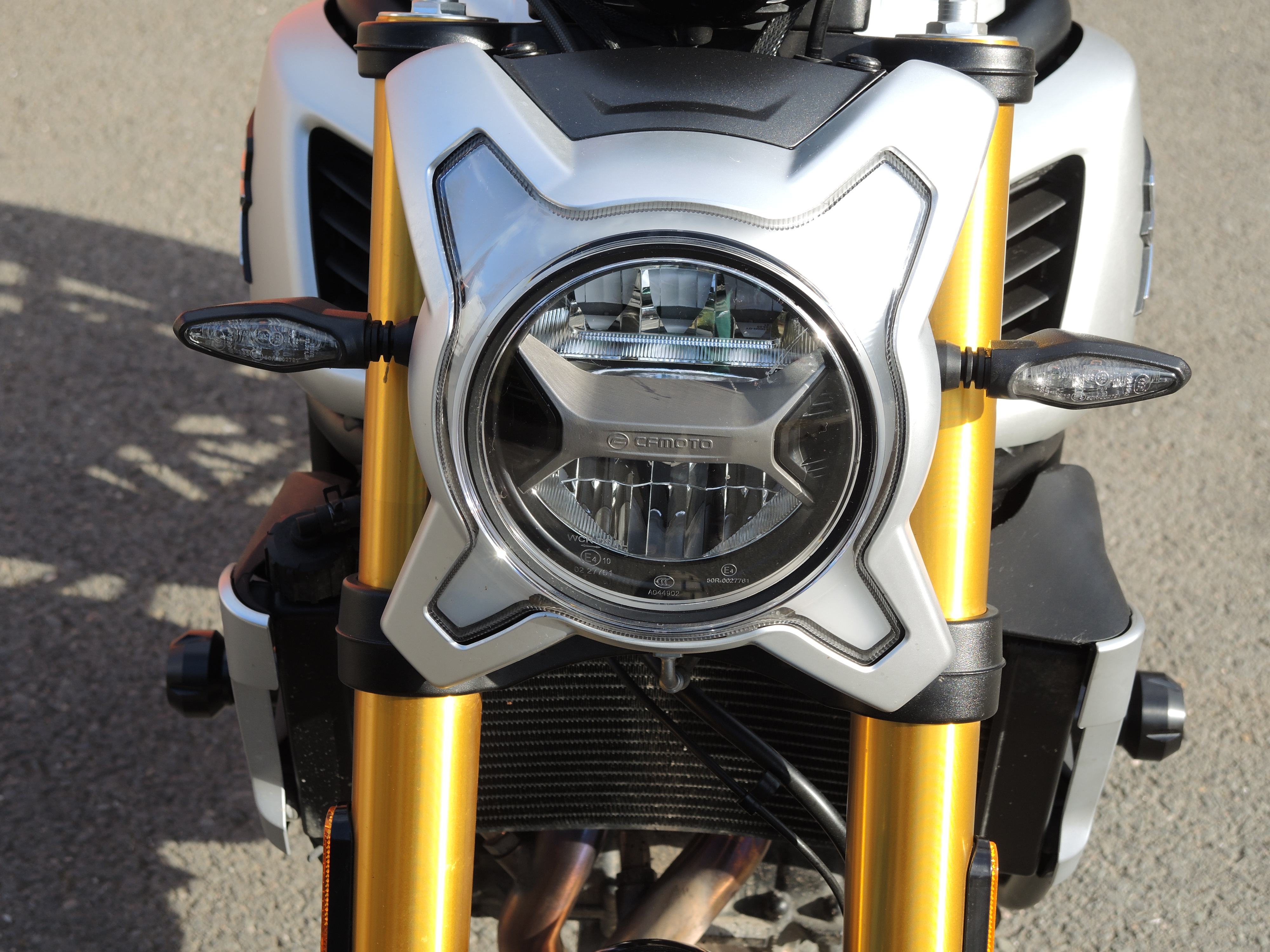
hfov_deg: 26.3
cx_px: 635
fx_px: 2715
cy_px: 476
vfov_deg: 19.9
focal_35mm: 74
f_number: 3.2
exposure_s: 1/400
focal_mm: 15.9
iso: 80
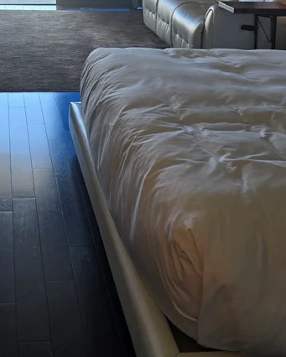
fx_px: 571
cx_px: 36
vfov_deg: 30.4
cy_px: -53
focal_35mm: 54
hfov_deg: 27.2
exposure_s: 1/120
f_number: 1.7
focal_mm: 6.3
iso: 25
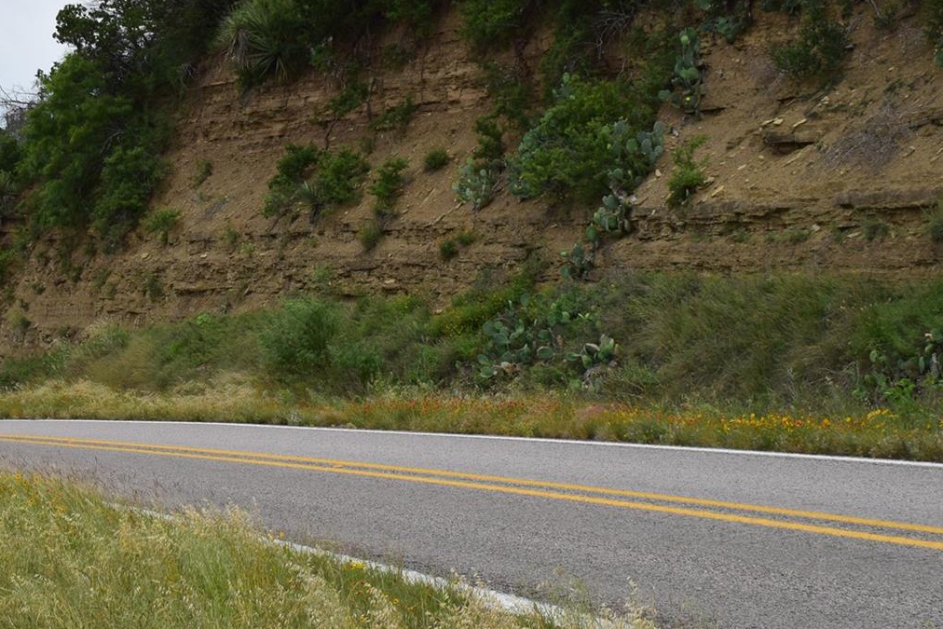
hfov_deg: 23.0
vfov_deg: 15.5
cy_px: 304
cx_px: 280
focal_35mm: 88
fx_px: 2306
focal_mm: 29
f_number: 11
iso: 400
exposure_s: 1/400
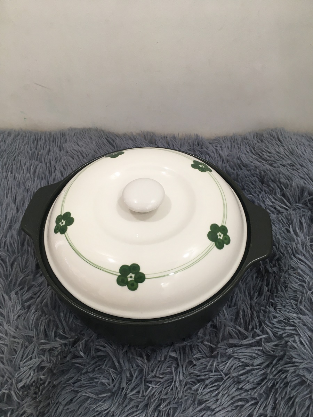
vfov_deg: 61.7
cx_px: 156
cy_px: 208
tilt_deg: -53.7
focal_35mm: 29
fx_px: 350
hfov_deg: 48.2
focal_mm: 4.15
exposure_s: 1/33
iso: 64
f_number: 2.2
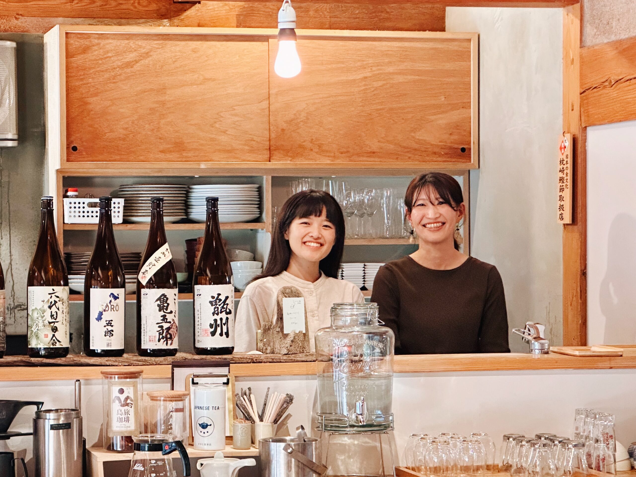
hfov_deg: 25.3
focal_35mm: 77
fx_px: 1415
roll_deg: -1.7
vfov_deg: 19.1
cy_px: 238
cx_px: 318
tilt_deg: +0.6
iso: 640
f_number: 2.8
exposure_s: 1/60
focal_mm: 9
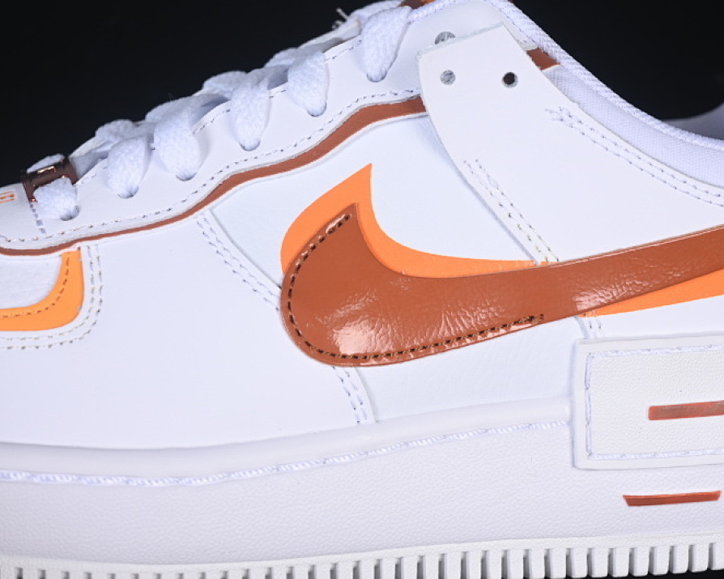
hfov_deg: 22.5
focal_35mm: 85
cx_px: 423
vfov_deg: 18.1
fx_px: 1821
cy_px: 288
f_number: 7.1
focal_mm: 50
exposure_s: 1/80
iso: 160
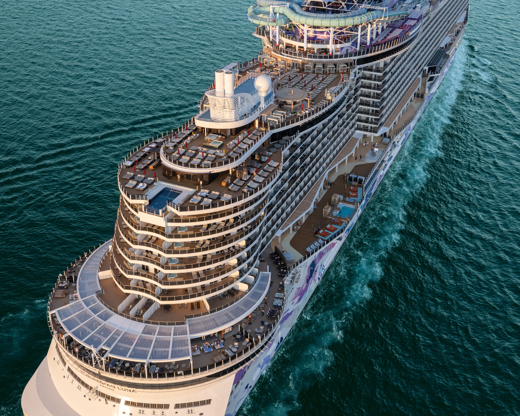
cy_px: 134
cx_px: 262
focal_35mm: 43
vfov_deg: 34.5
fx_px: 662
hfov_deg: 42.9
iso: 1600
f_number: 7.1
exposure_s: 1/1250
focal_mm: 30
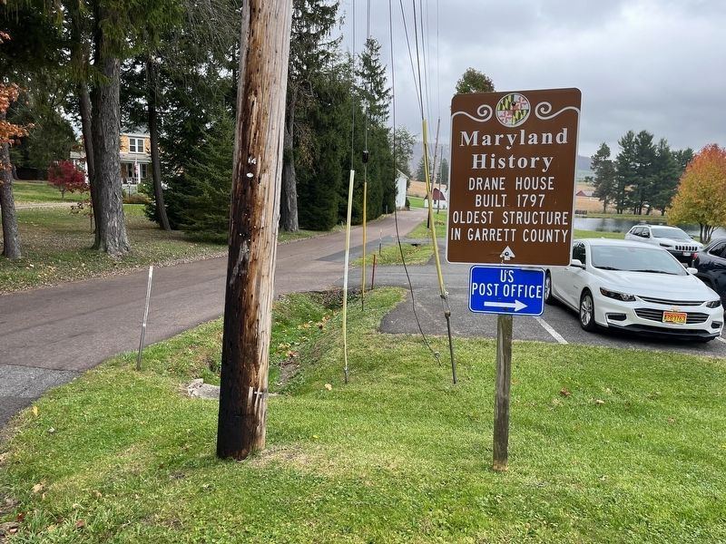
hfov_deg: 67.3
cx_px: 363
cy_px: 272
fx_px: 545
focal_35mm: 26
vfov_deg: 53.1
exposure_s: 1/165
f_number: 1.6
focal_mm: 5.1
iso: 64
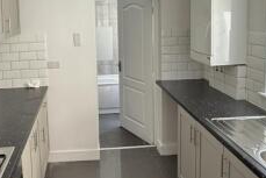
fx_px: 274
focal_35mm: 37
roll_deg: +1.2
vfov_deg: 35.0
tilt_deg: -5.2
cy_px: 40
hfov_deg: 51.3
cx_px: 99
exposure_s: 1/63
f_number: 2.2
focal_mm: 2.22
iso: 320
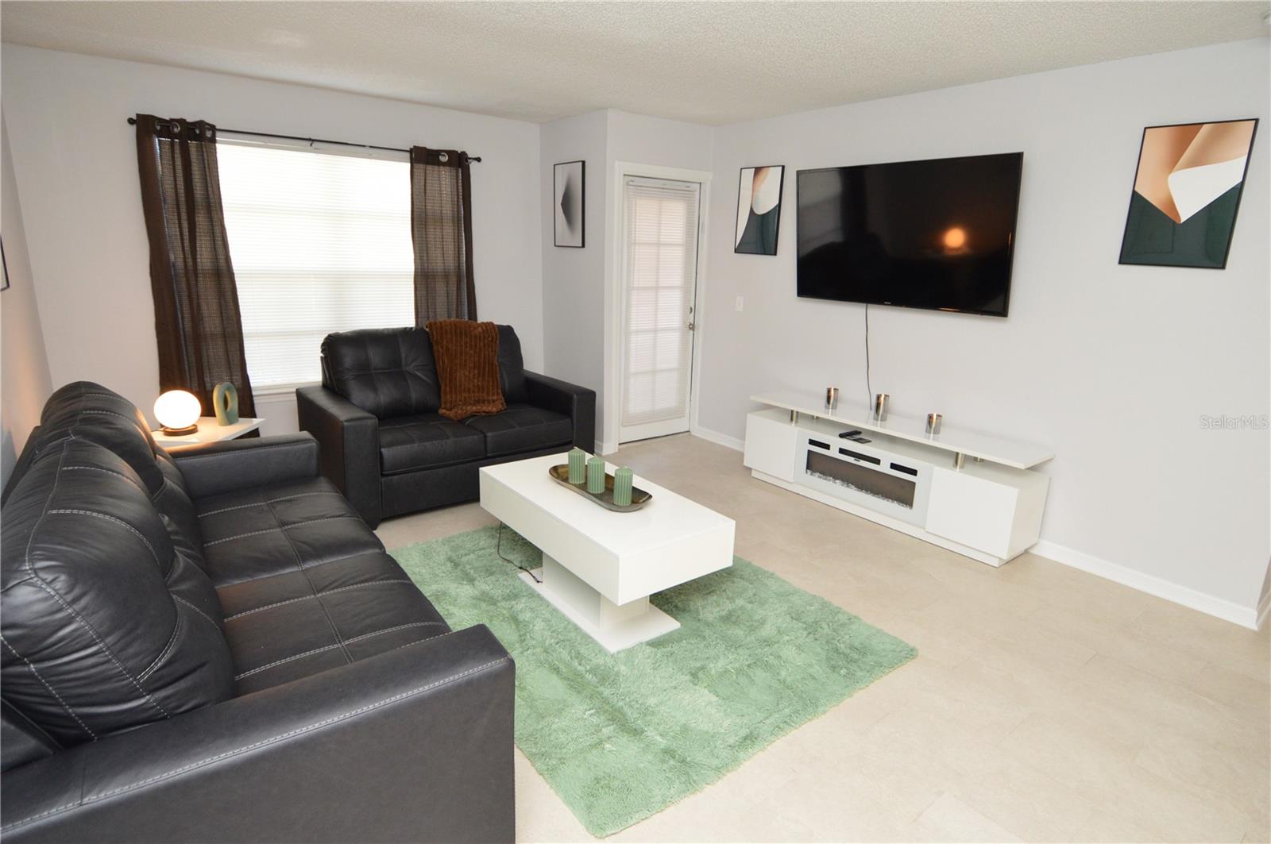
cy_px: 422
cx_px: 636
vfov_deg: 67.3
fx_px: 635
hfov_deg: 90.1
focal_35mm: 18
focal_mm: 12
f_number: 4
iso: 720
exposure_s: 1/60
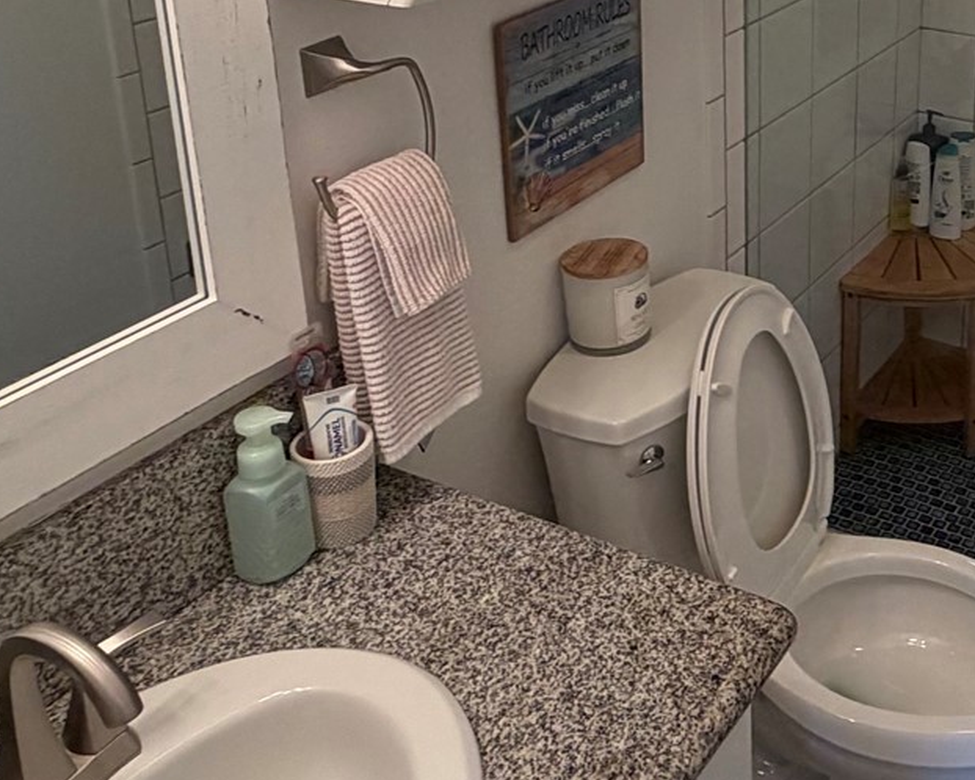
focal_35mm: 45
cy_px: 63
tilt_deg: -18.3
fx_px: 1299
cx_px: 881
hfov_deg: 38.3
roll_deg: -1.3
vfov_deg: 31.7
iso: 200
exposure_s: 1/120
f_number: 2.2
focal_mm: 2.22
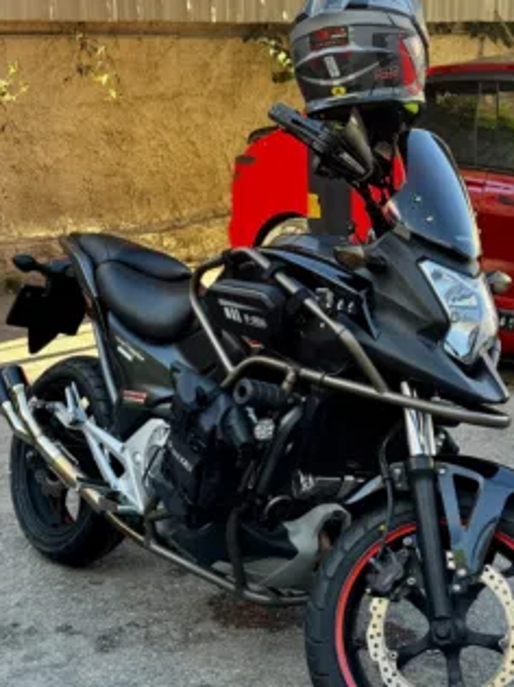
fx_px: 1209
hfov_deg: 24.0
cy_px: 393
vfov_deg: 31.6
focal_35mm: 61
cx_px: 290
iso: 50
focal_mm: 6.76
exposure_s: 1/167
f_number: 1.78
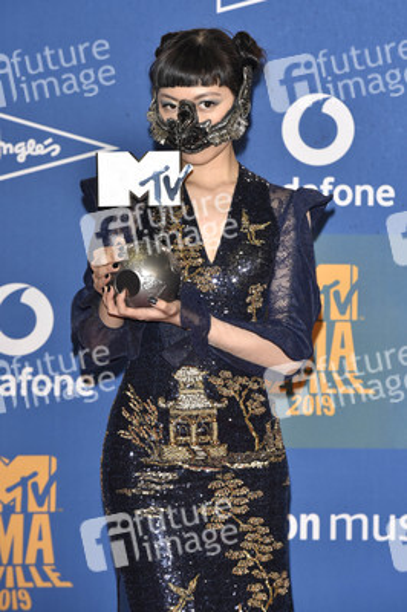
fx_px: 2803
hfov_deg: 8.3
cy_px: 306
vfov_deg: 12.5
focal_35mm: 165
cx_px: 204
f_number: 6.3
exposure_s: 1/250
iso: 1600
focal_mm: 165
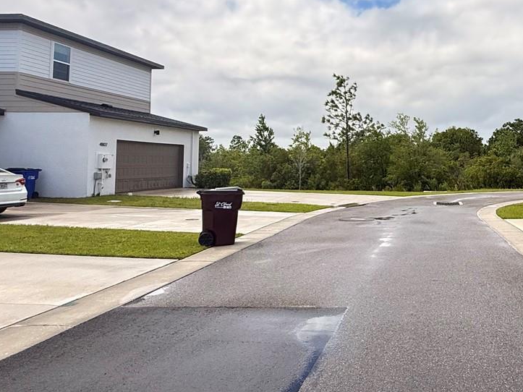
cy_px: 138
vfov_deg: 44.9
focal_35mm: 31
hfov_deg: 53.5
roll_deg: +0.9
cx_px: 435
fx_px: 468
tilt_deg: +5.3
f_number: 2.2
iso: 64
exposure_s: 1/1464
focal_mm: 2.22
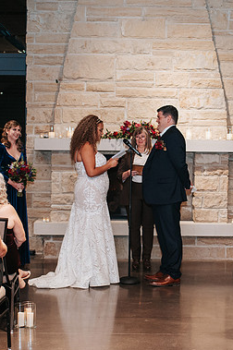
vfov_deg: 23.7
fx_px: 836
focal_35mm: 86
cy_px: 184
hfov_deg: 15.8
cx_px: 150
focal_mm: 35
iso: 1000
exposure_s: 1/200
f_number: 2.8
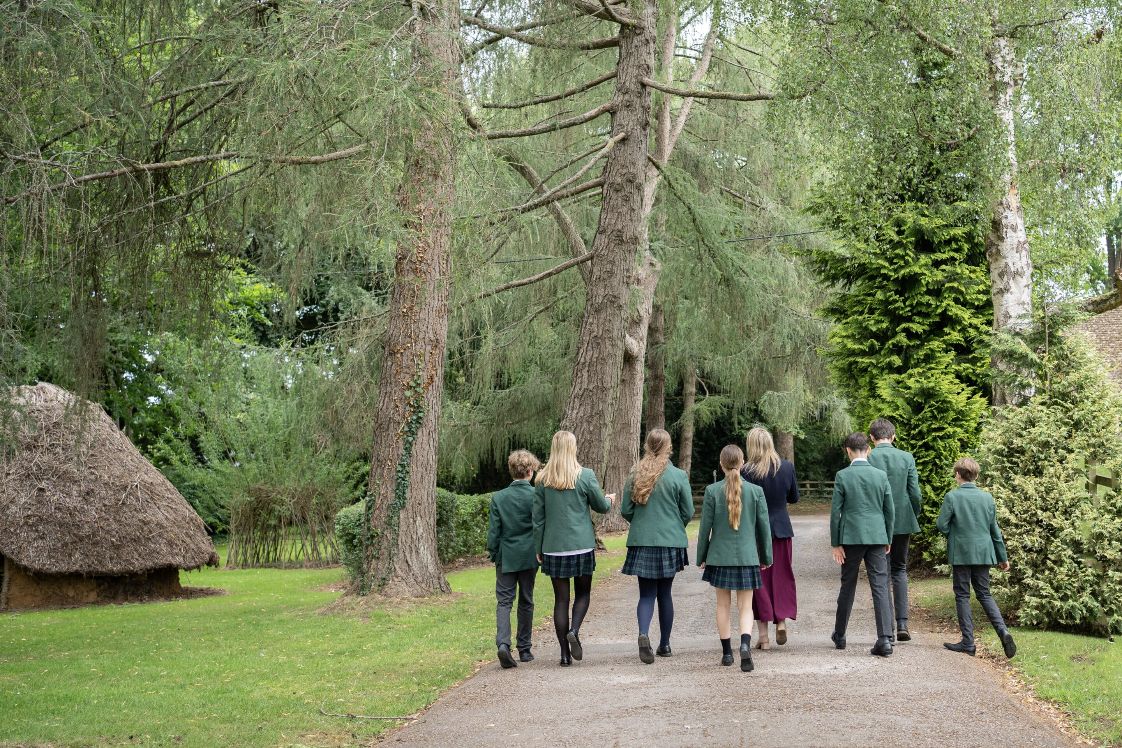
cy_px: 374
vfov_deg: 37.9
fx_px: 1091
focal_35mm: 35
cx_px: 561
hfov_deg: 54.4
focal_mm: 35
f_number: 3.2
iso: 400
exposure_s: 1/640
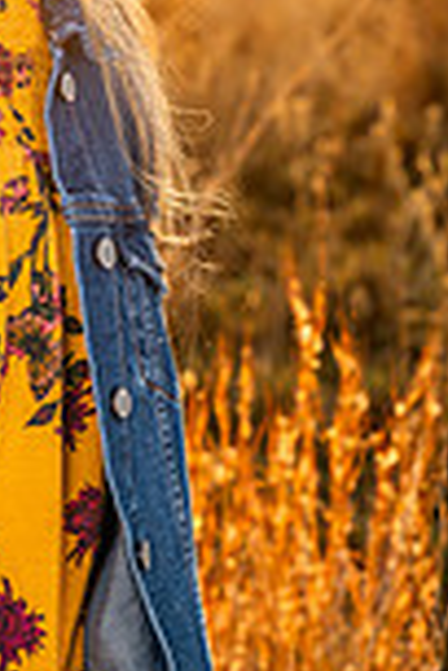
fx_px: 3341
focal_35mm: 179
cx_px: -141
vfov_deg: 11.5
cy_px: 175
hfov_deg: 7.6
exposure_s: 1/200
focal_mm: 61
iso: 80
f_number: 5
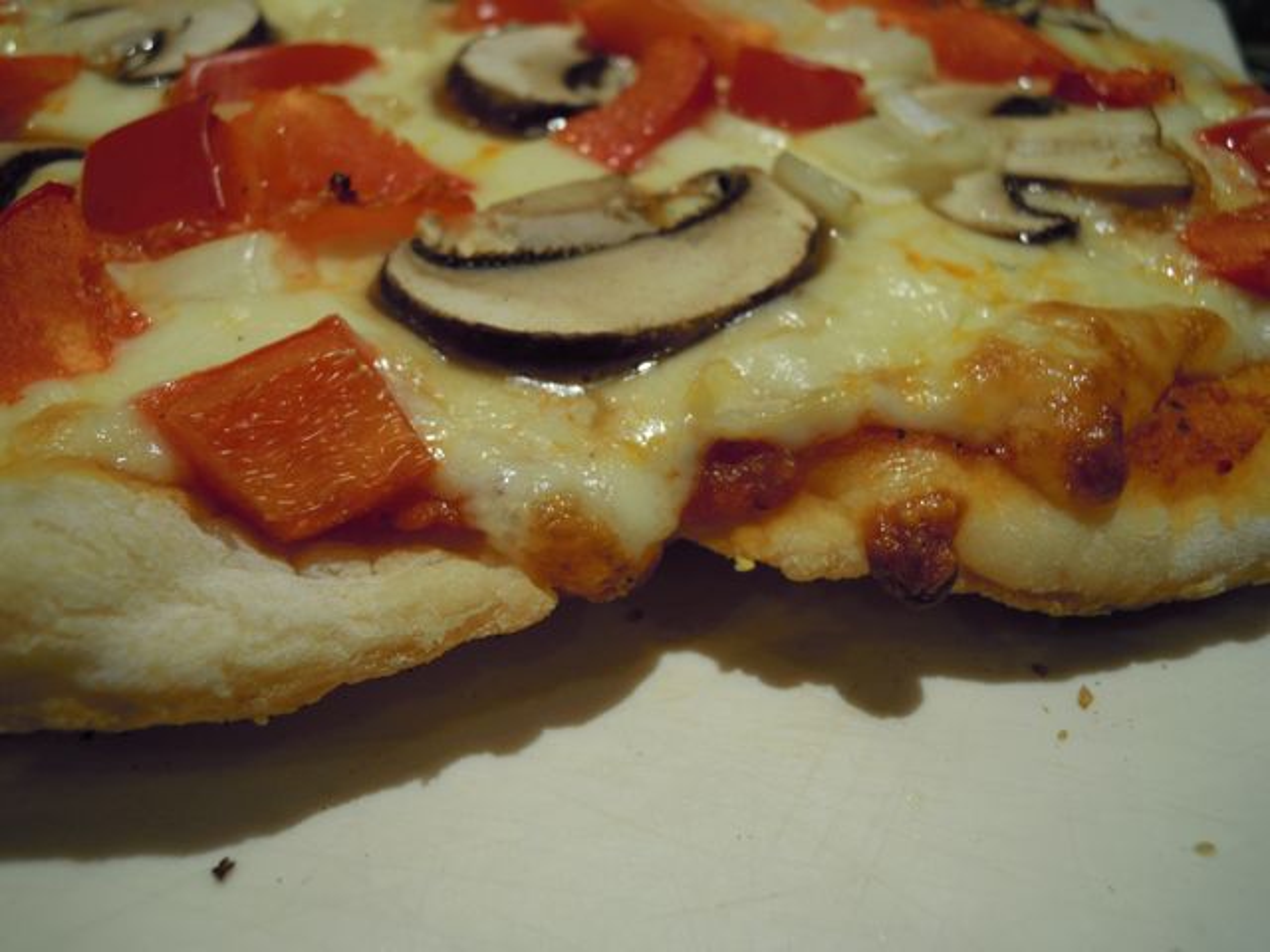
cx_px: 635
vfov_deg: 49.7
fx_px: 1027
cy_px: 476
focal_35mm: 28
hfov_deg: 63.4
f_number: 2.7
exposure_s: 1/30
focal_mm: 5
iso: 160
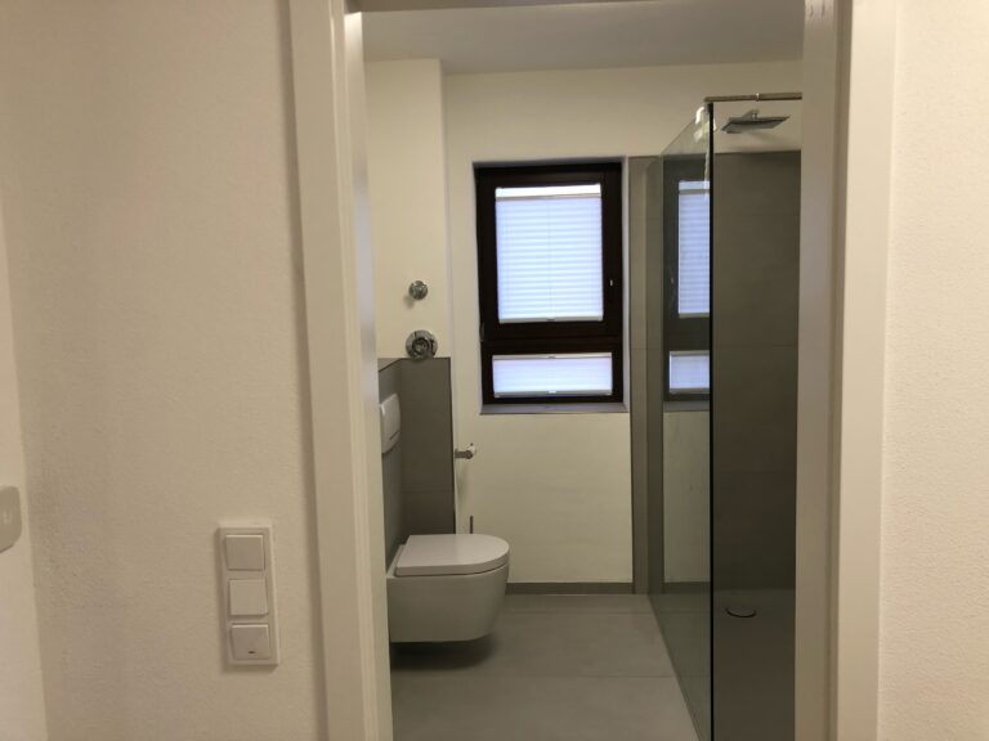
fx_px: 800
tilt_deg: -5.9
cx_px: 494
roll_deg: +2.4
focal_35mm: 28
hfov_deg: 63.4
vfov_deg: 49.7
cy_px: 370
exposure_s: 1/33
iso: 32
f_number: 1.8
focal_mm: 4
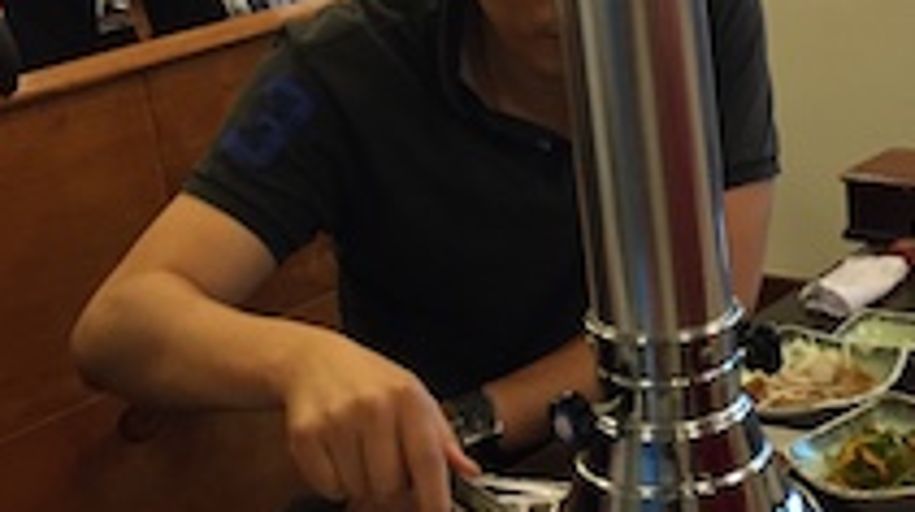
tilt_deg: -17.0
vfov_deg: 16.0
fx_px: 1817
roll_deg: +3.0
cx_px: 785
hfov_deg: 27.5
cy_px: 210
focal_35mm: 75
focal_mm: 4.15
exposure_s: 1/30
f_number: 2.2
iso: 100
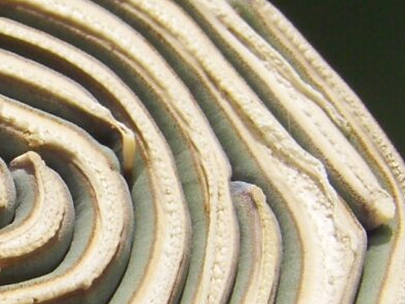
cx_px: -147
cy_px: 244
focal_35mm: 182
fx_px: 2131
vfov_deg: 8.2
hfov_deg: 10.6
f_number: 4.3
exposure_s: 1/893
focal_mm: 7.5
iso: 100
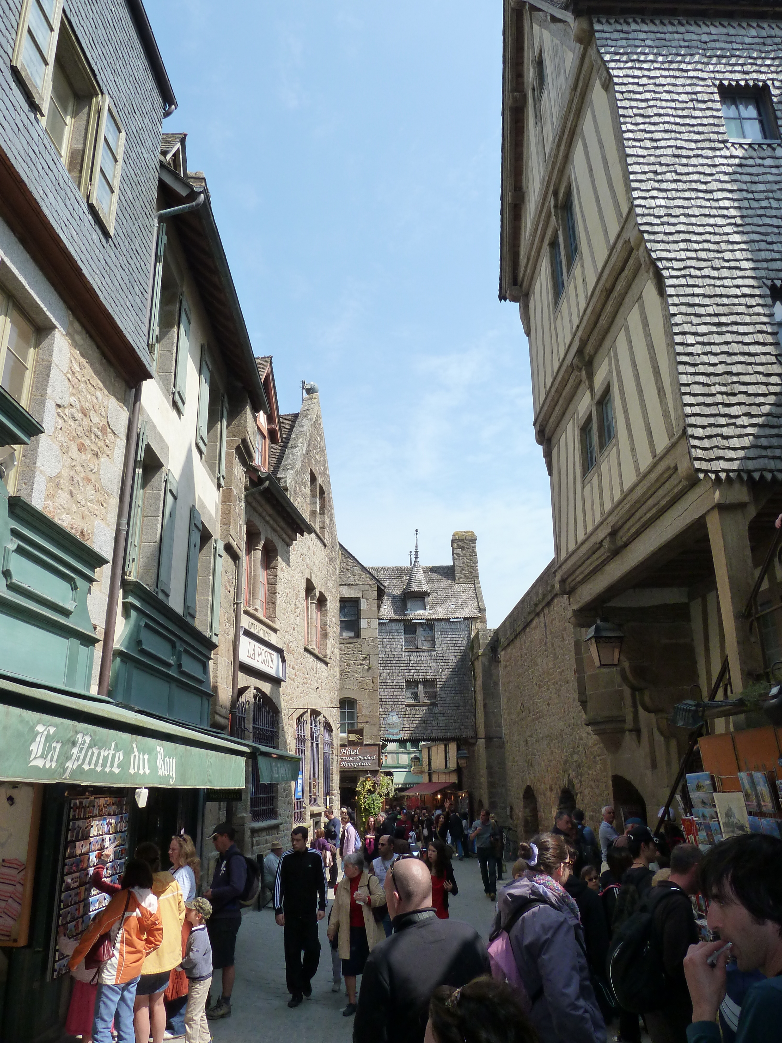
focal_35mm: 25
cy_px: 522
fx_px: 753
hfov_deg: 54.9
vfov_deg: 69.4
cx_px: 391
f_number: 4.5
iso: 125
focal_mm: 4.1
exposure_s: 1/400
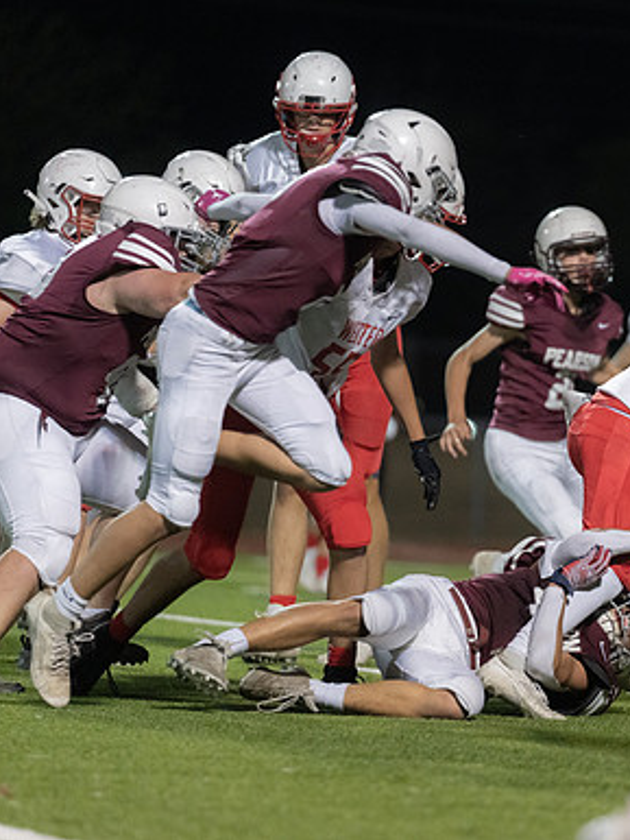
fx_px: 7033
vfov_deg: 6.8
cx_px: 558
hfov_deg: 5.1
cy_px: 420
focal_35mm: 290
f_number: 2.8
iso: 4000
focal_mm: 200
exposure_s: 1/1000
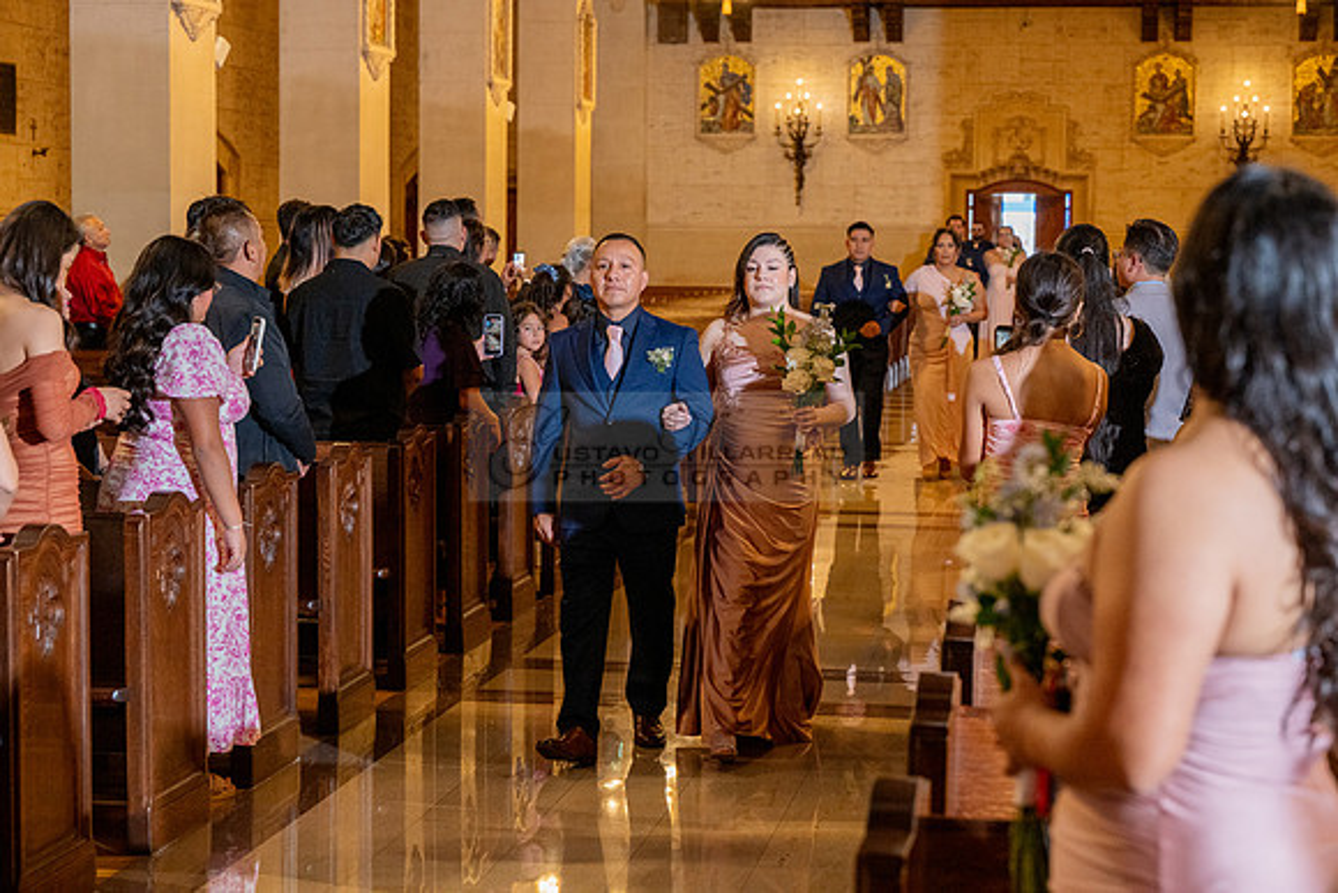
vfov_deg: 19.5
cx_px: 669
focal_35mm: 70
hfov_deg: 28.8
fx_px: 2602
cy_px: 446
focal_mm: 70
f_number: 4.5
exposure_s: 1/200
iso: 2000
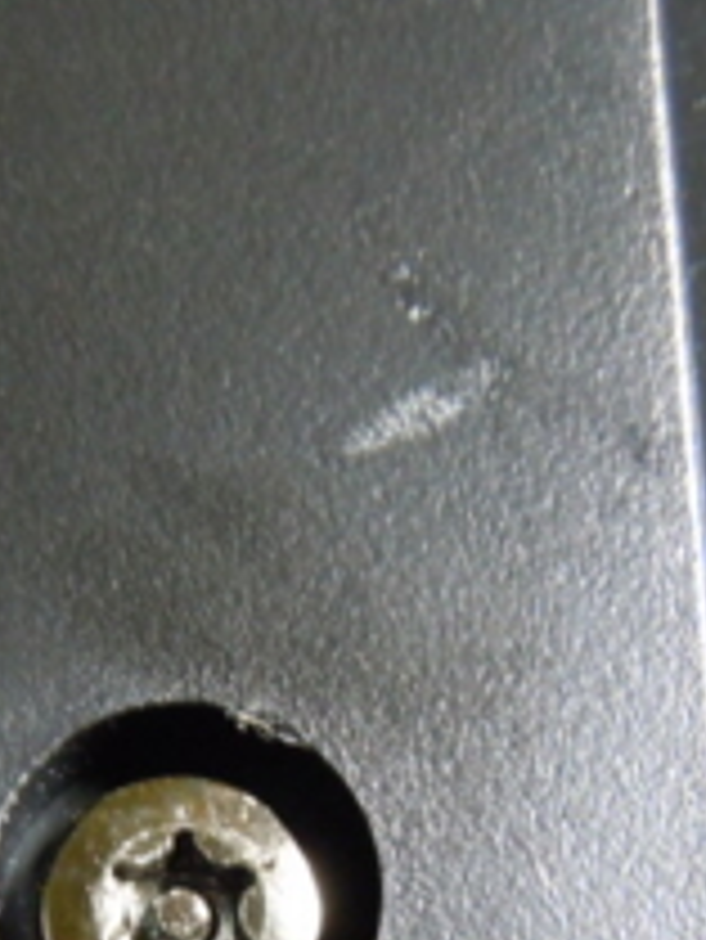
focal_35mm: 86
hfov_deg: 17.0
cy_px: 810
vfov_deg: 22.3
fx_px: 2336
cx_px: 135
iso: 400
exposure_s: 1/4
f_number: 3.5
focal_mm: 5.4
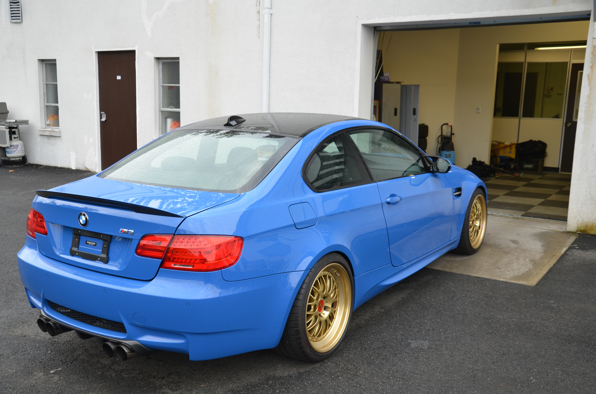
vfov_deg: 35.3
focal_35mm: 38
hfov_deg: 51.4
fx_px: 620
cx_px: 298
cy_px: 197
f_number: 5.6
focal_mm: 25
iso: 200
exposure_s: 1/125
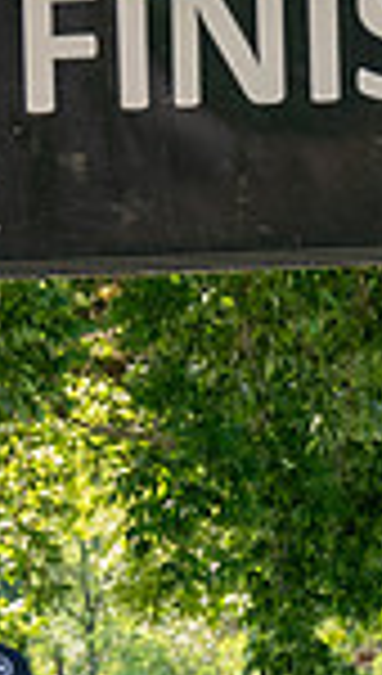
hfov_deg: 4.2
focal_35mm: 291
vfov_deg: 7.4
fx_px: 5211
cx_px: 445
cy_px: 770
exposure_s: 1/400
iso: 500
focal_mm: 48
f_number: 4
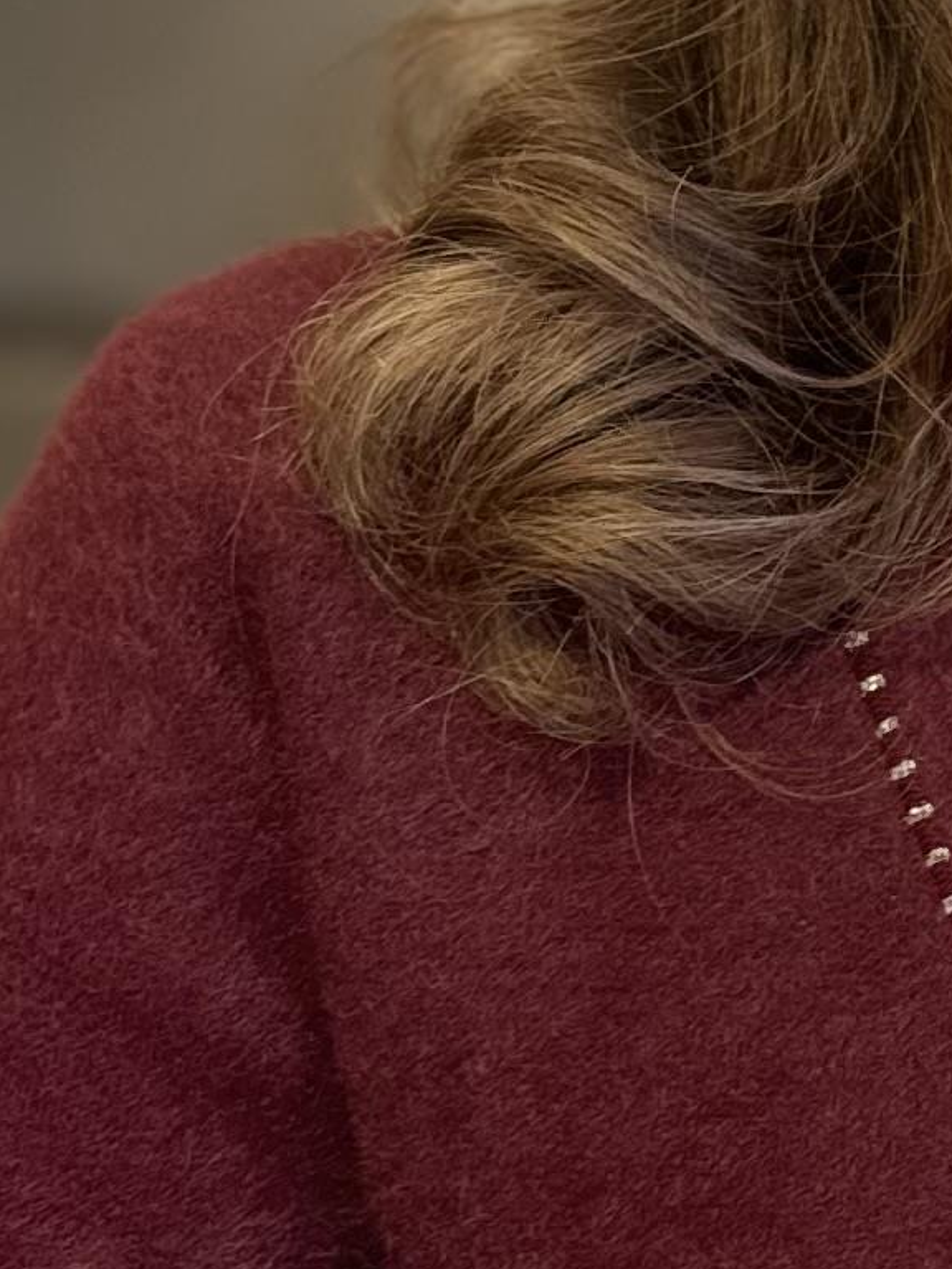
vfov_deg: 15.6
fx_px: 4620
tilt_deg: -14.0
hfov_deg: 11.0
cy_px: 539
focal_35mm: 126
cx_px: 1676
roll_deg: +1.2
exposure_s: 1/121
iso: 80
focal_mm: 6.76
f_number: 1.78
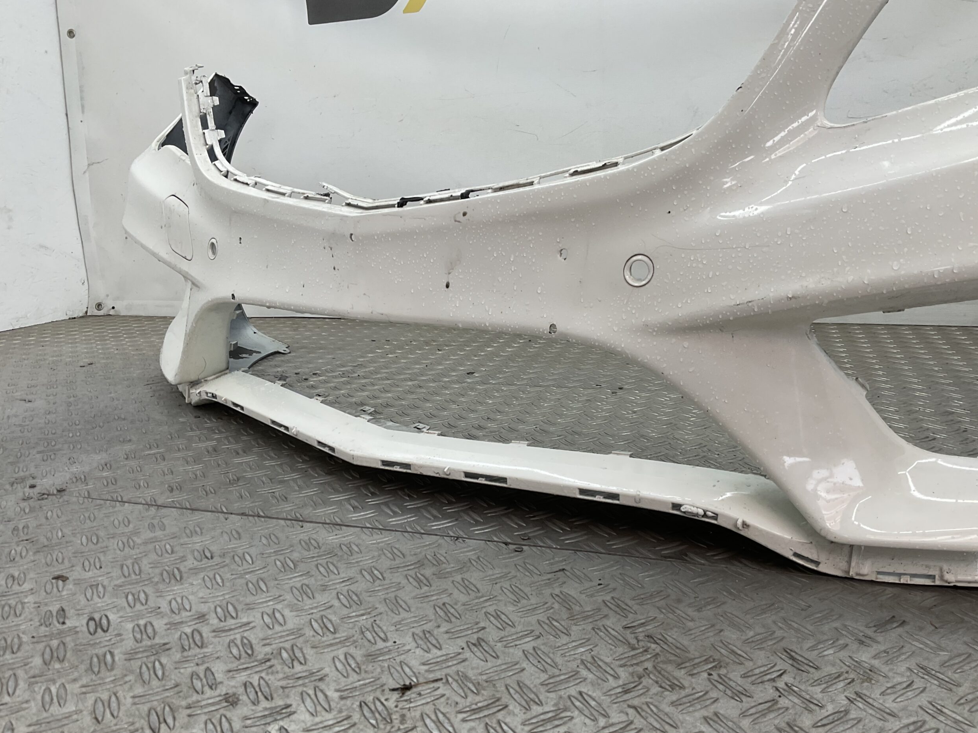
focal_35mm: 30
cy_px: 378
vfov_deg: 46.8
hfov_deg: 60.0
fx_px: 848
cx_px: 486
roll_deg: +0.2
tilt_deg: -15.3
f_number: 1.8
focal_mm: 3
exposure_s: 1/120
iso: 20
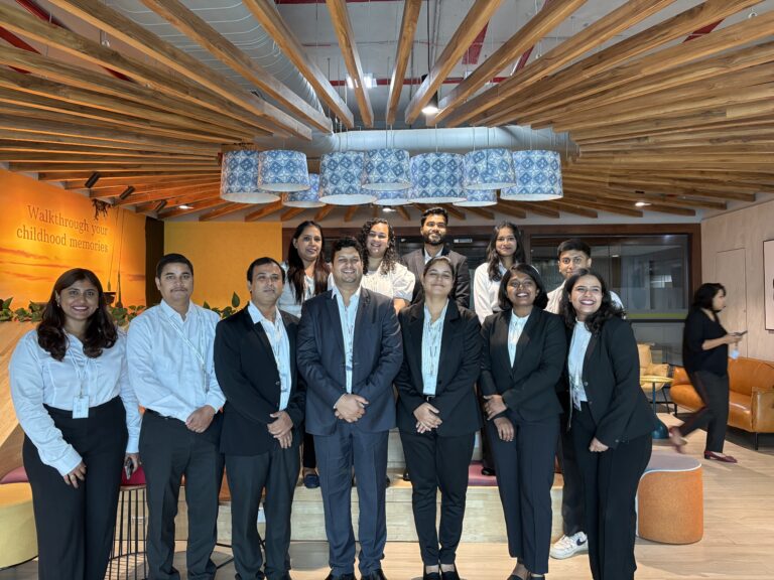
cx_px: 387
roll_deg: +1.1
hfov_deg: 67.3
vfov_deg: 53.1
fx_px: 581
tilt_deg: +1.7
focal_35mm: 26
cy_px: 290
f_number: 1.6
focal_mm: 5.96
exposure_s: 1/50
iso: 250
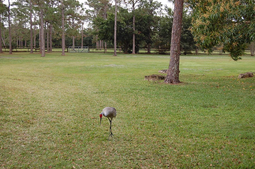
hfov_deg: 35.1
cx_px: 128
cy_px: 84
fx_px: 403
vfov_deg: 23.7
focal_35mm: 57
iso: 200
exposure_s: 1/200
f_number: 7.1
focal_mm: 38
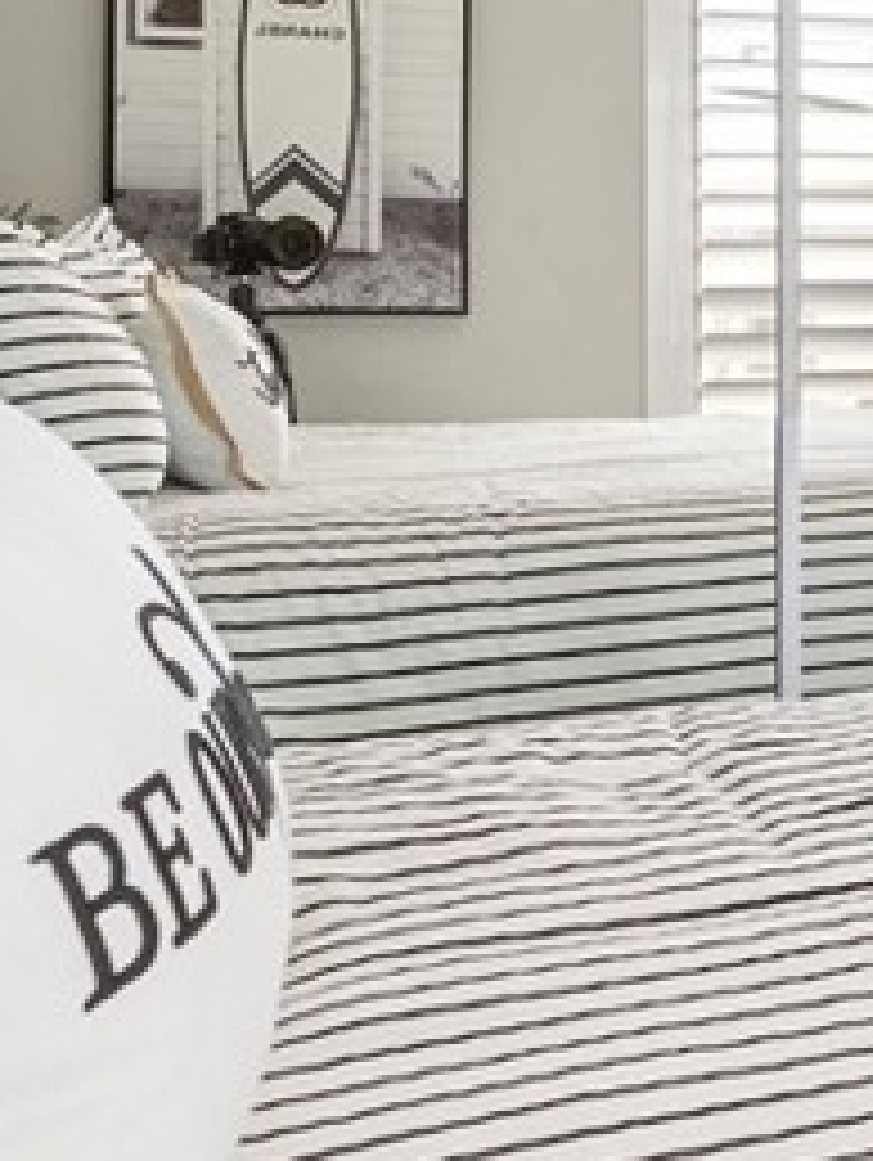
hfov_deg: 18.2
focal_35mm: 61
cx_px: 1638
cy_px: 254
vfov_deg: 31.0
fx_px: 2048
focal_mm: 16
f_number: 9
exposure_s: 1/20
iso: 320
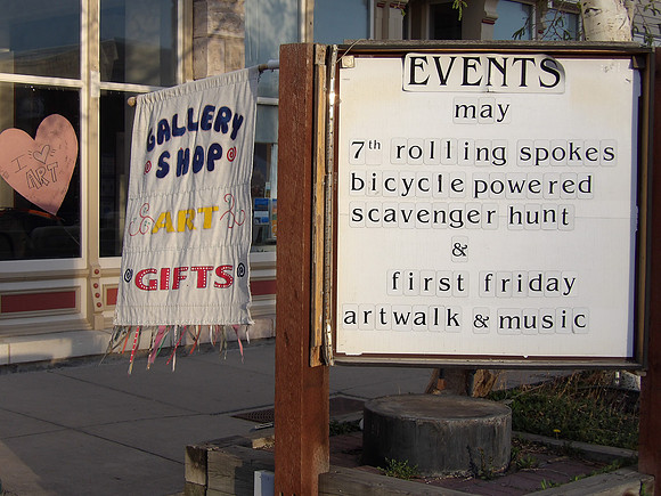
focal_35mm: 62
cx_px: 330
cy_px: 248
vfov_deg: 23.7
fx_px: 1184
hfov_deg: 31.2
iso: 100
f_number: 4
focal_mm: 11.1
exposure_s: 1/268
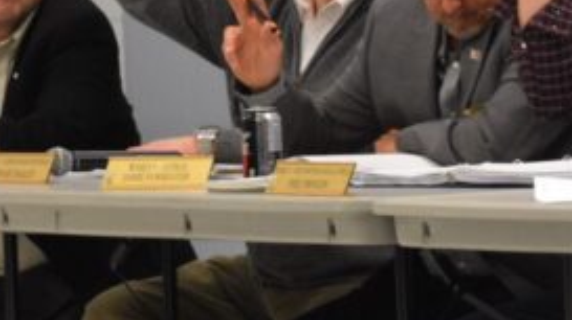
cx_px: 243
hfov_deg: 5.2
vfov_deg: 2.9
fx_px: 6259
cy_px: 70
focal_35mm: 413
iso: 1800
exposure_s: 1/125
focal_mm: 70
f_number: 4.5
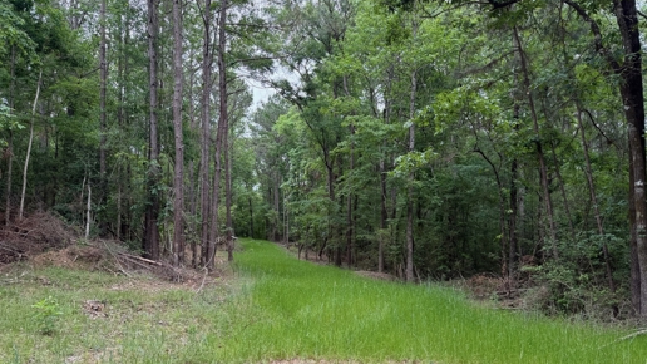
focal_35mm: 27
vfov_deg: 42.5
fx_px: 463
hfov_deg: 69.9
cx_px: 317
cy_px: 227
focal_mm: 6.76
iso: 100
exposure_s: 1/567
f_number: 1.78
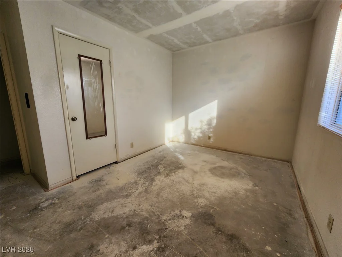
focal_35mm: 13
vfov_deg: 89.9
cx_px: 171
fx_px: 128
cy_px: 128
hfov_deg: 106.2
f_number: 2.2
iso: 160
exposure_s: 1/60
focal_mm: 2.2
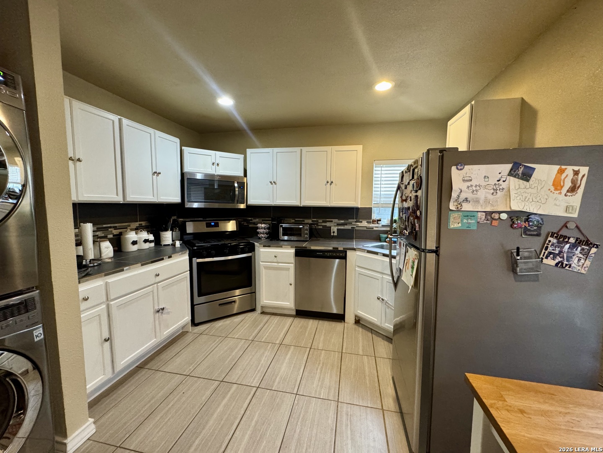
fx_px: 244
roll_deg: -0.4
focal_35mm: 14
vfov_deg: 85.7
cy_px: 226
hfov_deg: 102.1
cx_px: 302
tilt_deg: -6.0
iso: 500
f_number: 2.2
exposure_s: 1/60
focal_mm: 2.22
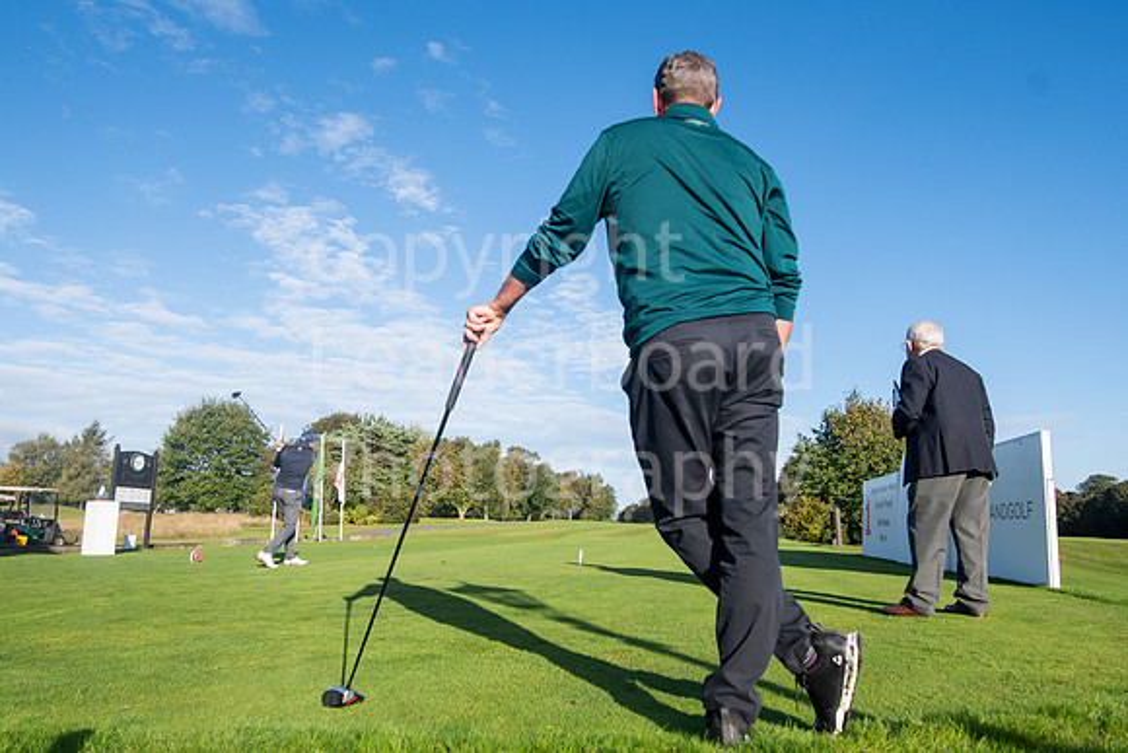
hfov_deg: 73.7
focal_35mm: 24
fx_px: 752
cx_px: 564
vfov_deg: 53.2
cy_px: 376
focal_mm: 16
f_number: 5.6
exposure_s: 1/1600
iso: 400
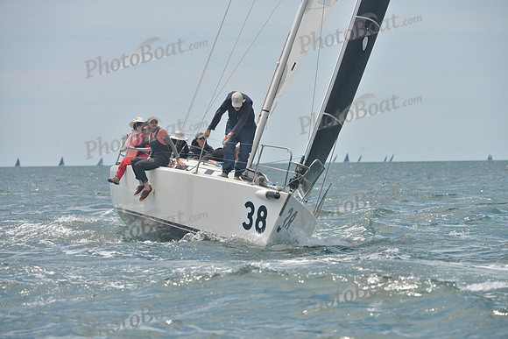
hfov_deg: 7.6
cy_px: 170
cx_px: 254
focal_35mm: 270
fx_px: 3811
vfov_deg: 5.1
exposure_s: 1/1000
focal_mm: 270
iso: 280
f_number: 8
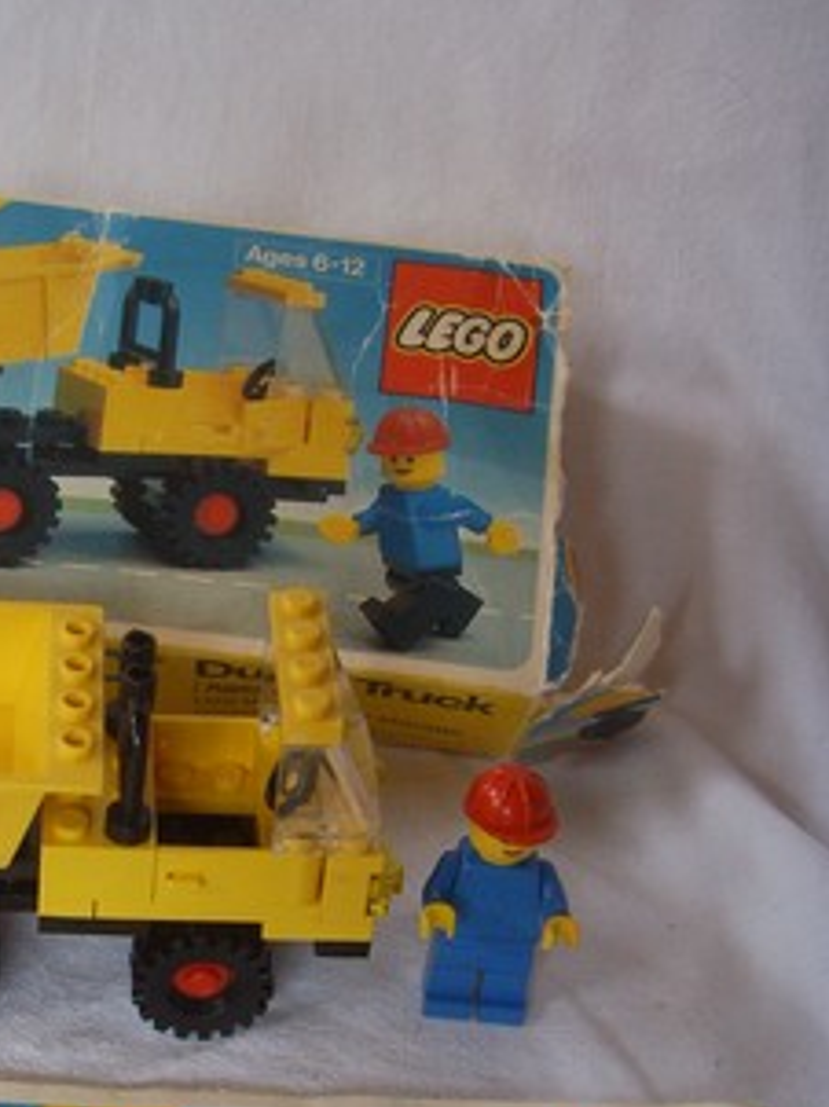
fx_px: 1983
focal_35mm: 62
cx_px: 205
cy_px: 806
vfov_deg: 30.8
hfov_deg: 23.4
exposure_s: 1/60
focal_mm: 6.6
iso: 100
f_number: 3.5
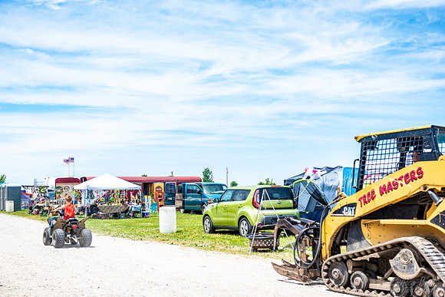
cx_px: 222
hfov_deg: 43.6
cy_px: 148
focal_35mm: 45
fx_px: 556
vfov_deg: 29.9
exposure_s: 1/320
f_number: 4.5
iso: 100
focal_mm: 45
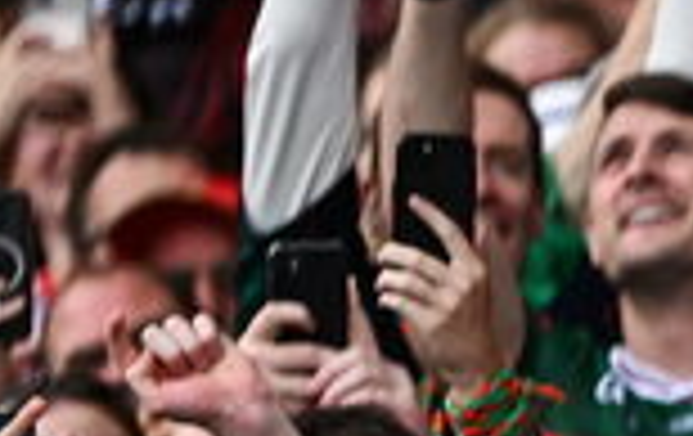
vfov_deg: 0.3
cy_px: 1184
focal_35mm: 4054
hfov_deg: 0.5
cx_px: 1858
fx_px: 76734
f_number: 4
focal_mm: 600
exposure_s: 1/2000
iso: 800
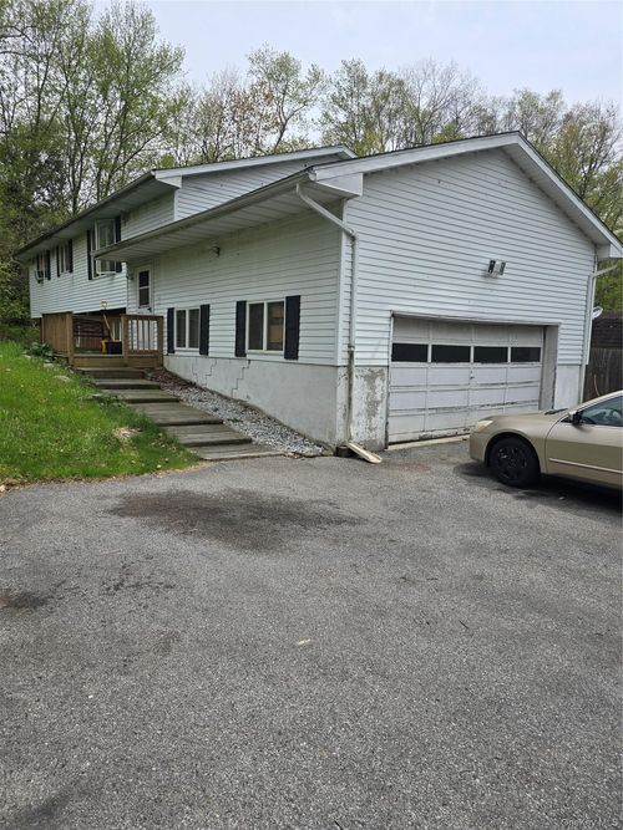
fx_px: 552
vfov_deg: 73.9
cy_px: 415
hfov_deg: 58.9
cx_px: 312
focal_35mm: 23
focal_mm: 6.3
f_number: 1.7
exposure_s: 1/771
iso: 12
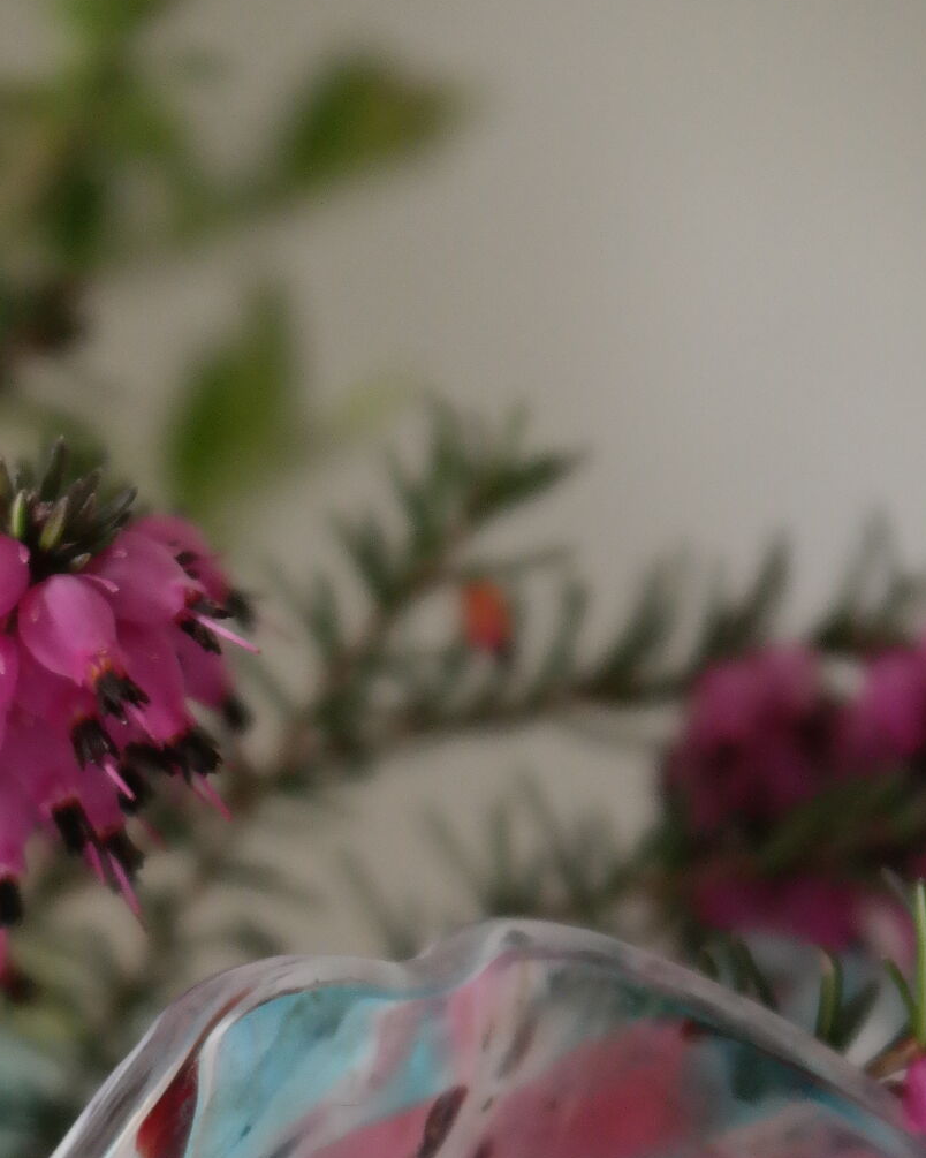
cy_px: 1476
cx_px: -166
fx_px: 7331
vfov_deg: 8.9
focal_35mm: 214
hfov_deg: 7.2
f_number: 5.6
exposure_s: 1/80
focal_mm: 50
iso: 1600
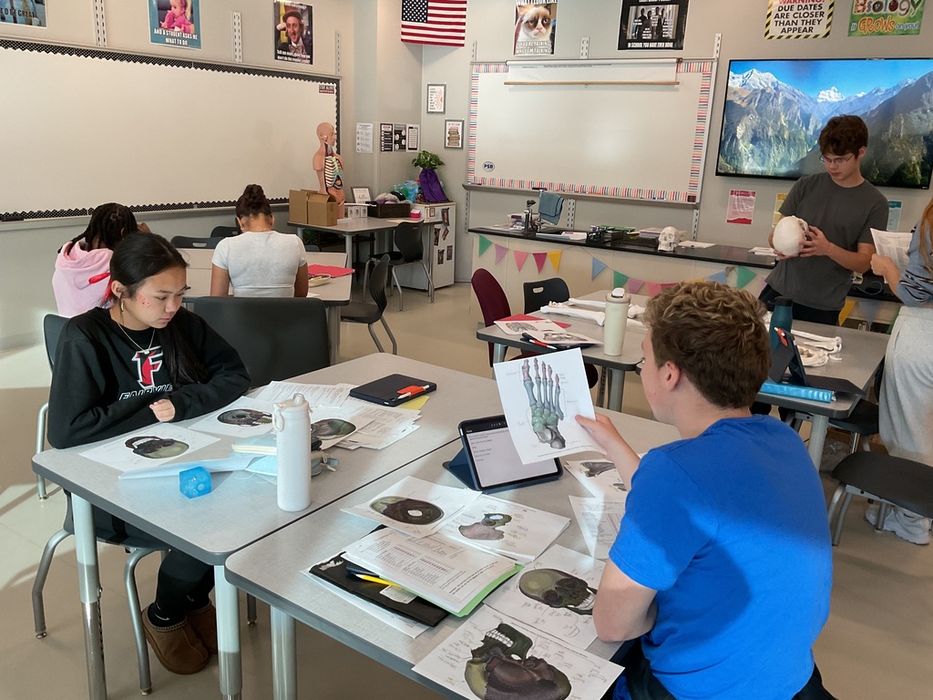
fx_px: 782
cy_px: 350
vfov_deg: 48.2
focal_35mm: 29
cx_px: 466
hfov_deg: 61.7
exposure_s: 1/60
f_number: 1.8
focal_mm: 3
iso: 64
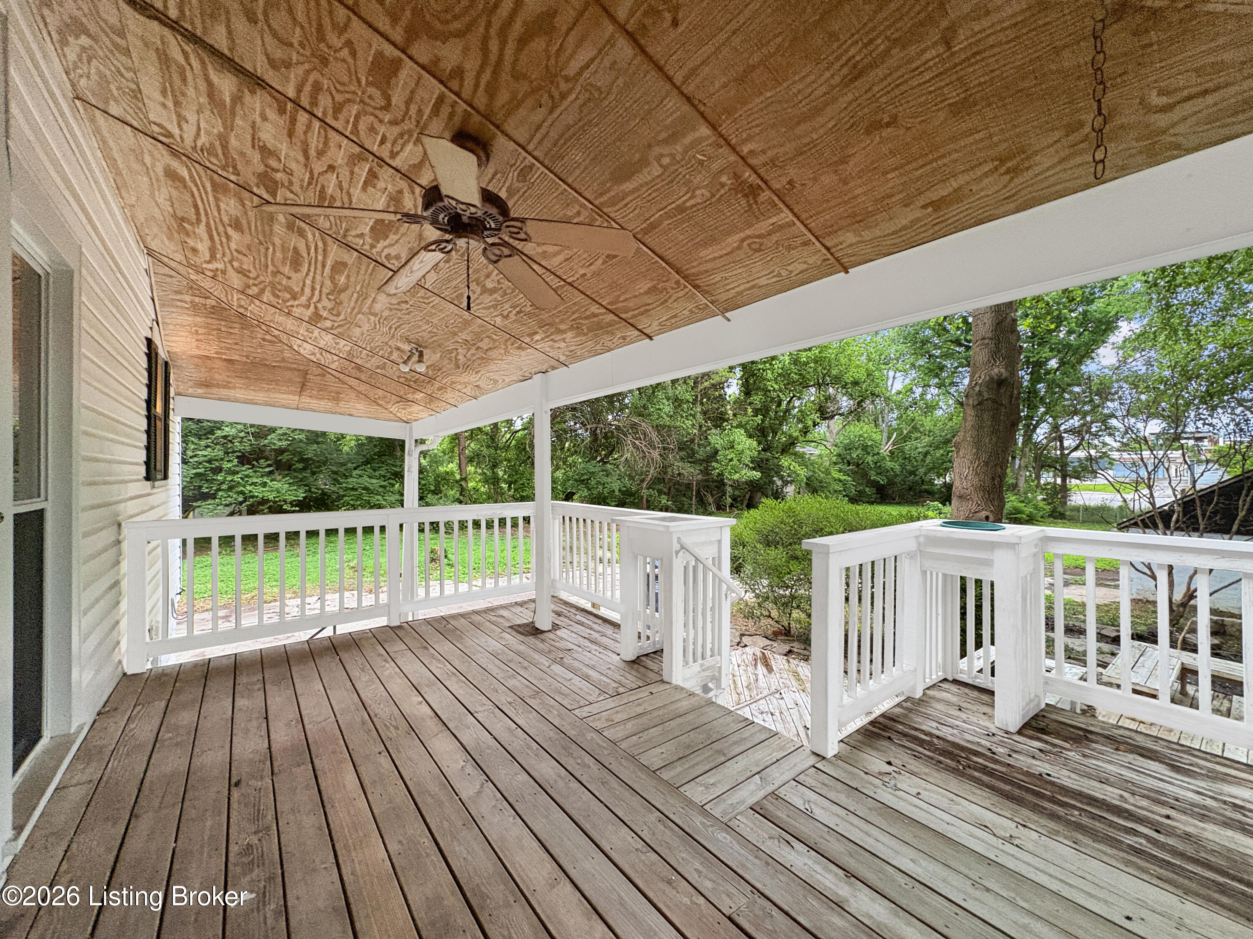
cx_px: 626
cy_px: 470
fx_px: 507
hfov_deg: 102.1
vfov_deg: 85.7
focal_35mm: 14
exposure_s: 1/60
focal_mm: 2.22
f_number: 2.2
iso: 500
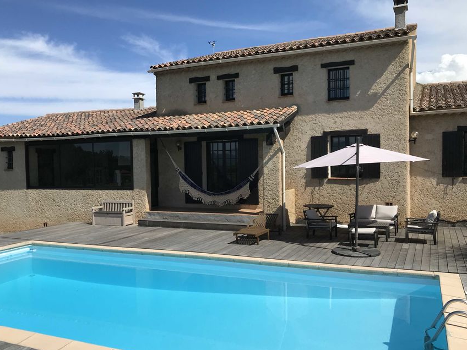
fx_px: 445
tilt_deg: -2.2
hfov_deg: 55.2
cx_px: 208
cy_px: 189
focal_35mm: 33
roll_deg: +1.3
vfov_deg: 42.9
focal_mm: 3.99
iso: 20
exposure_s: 1/3300
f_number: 1.8
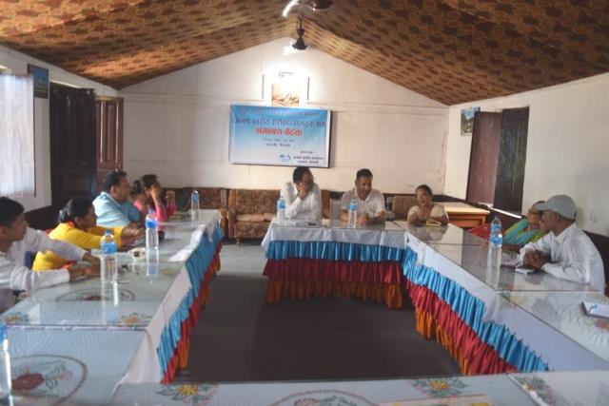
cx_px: 304
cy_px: 203
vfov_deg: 48.0
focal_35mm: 27
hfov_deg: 67.4
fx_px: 457
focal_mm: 18
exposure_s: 1/4
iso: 100
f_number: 3.5
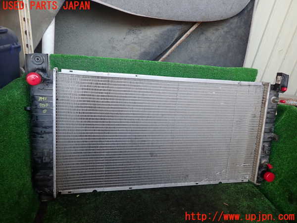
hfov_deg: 69.4
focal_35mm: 25
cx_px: 148
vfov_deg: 54.9
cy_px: 112
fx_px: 214
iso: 100
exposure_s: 1/80
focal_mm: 4.5
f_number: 2
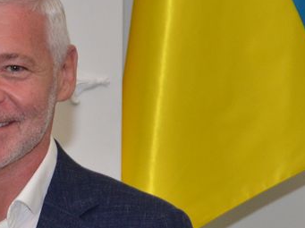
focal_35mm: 284
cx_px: -165
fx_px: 2500
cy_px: 291
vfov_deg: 5.2
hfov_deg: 6.9
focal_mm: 48
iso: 800
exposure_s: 1/250
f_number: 4.8
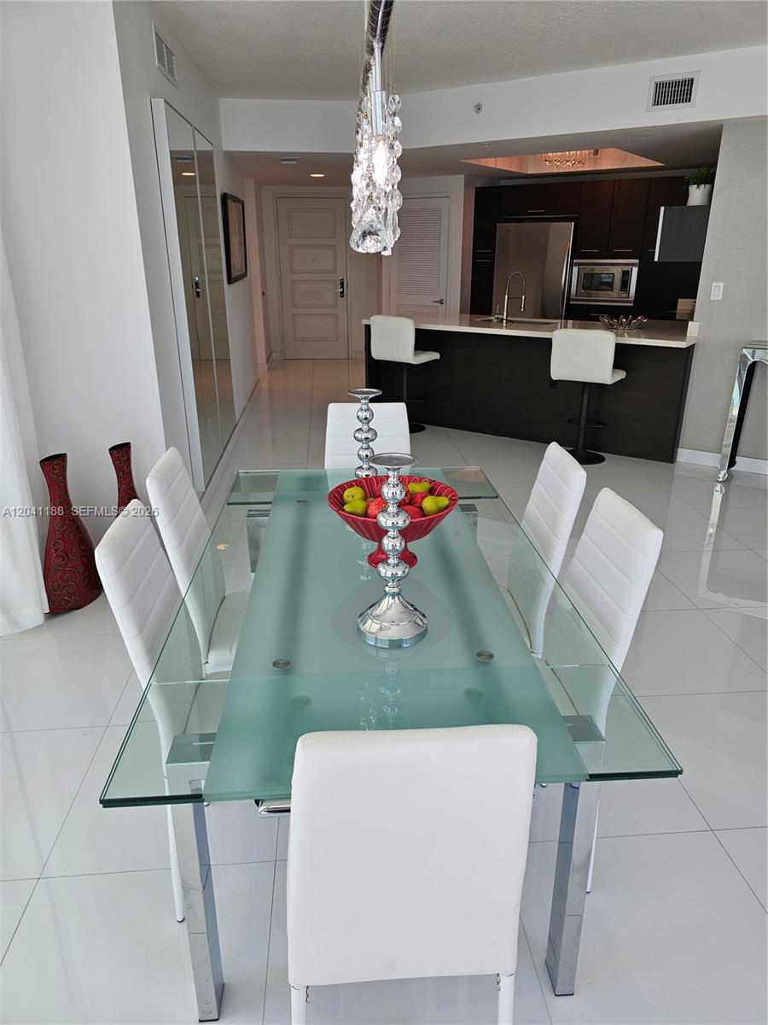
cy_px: 512
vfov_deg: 73.9
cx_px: 384
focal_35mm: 23
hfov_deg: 58.9
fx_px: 680
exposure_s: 1/120
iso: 12
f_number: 1.7
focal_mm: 6.3
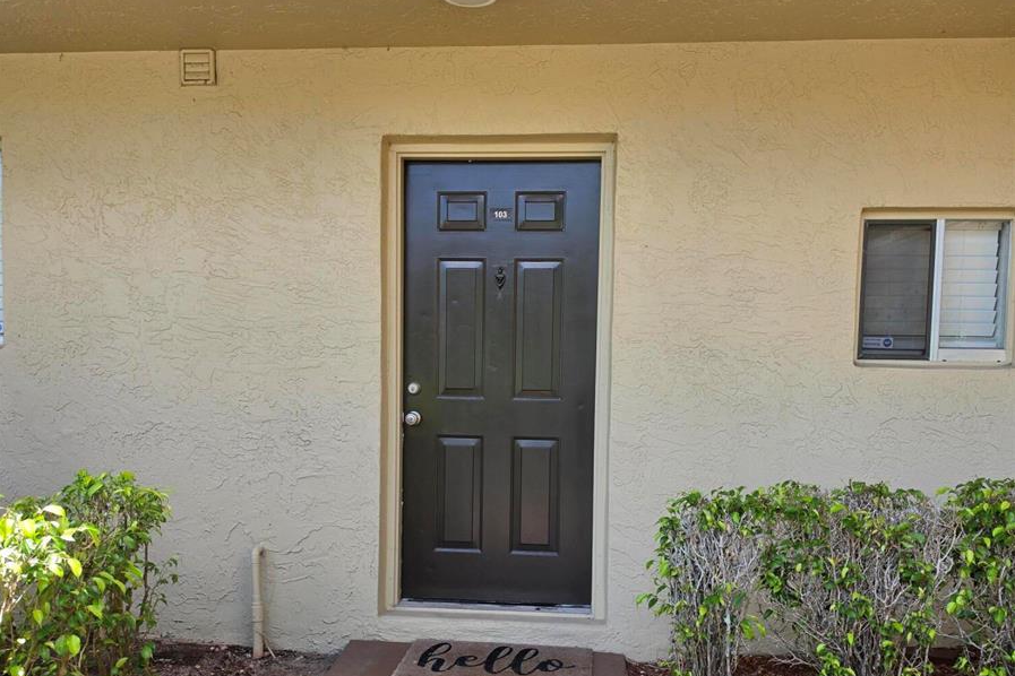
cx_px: 507
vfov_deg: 40.9
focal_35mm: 32
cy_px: 413
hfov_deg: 58.7
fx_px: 902
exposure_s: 1/359
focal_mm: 6.5
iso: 25
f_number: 1.4
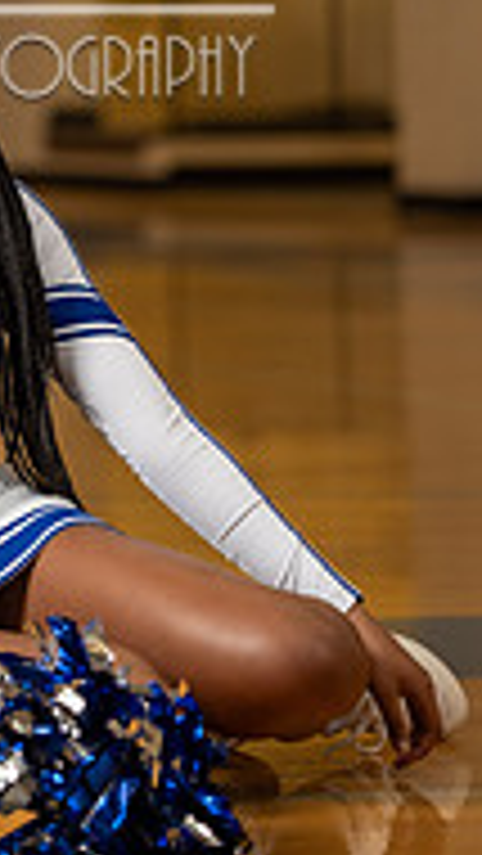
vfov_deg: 8.2
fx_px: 5925
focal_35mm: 261
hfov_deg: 4.6
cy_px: -18
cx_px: -131
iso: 500
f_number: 2.8
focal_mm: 105
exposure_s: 1/160
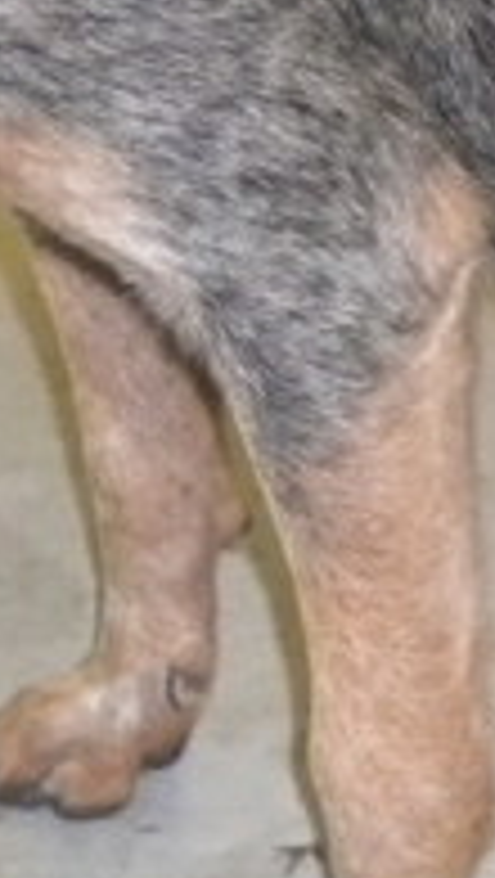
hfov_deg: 8.1
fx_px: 3493
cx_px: 450
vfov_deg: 14.2
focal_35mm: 150
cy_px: 81
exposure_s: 1/30
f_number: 3.1
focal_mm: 6.3
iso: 400
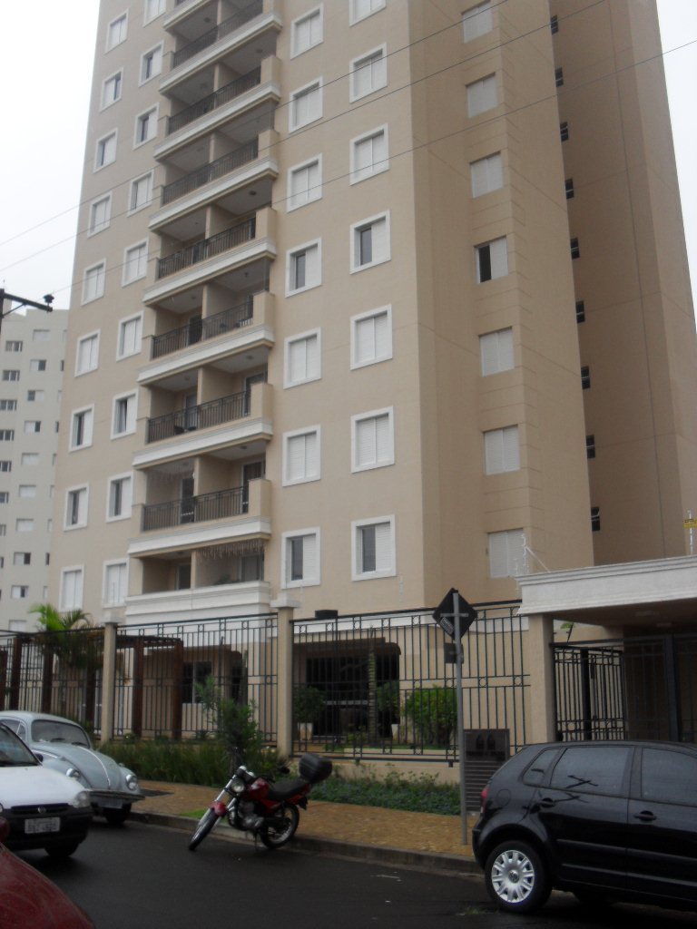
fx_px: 940
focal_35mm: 35
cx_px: 348
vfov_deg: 52.6
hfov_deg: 40.7
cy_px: 464
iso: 100
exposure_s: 1/500
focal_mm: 6.3
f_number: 3.2
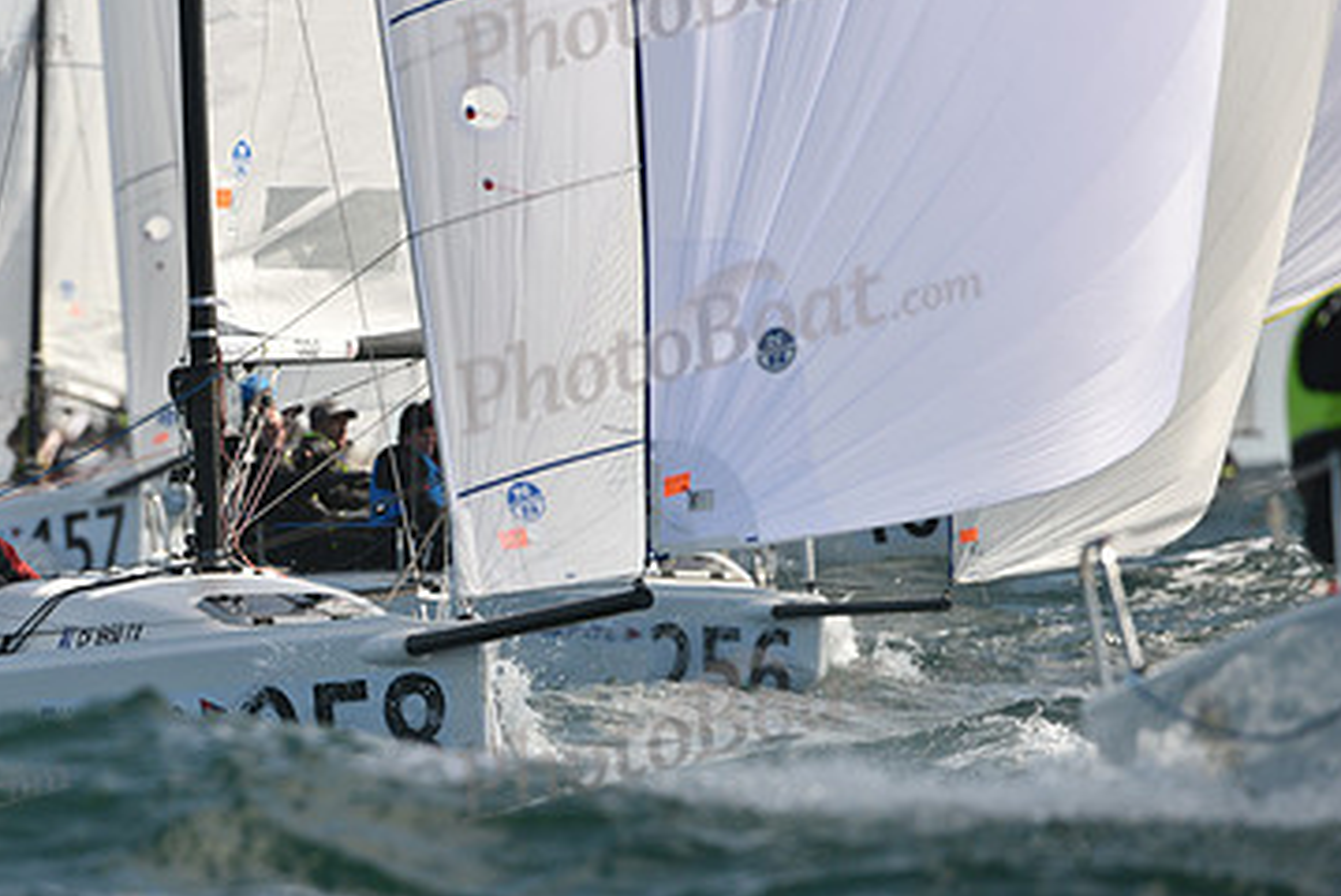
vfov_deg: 2.1
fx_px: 24082
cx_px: 265
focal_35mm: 646
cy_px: 584
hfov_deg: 3.2
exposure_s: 1/1600
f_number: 5.6
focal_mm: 400
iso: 250
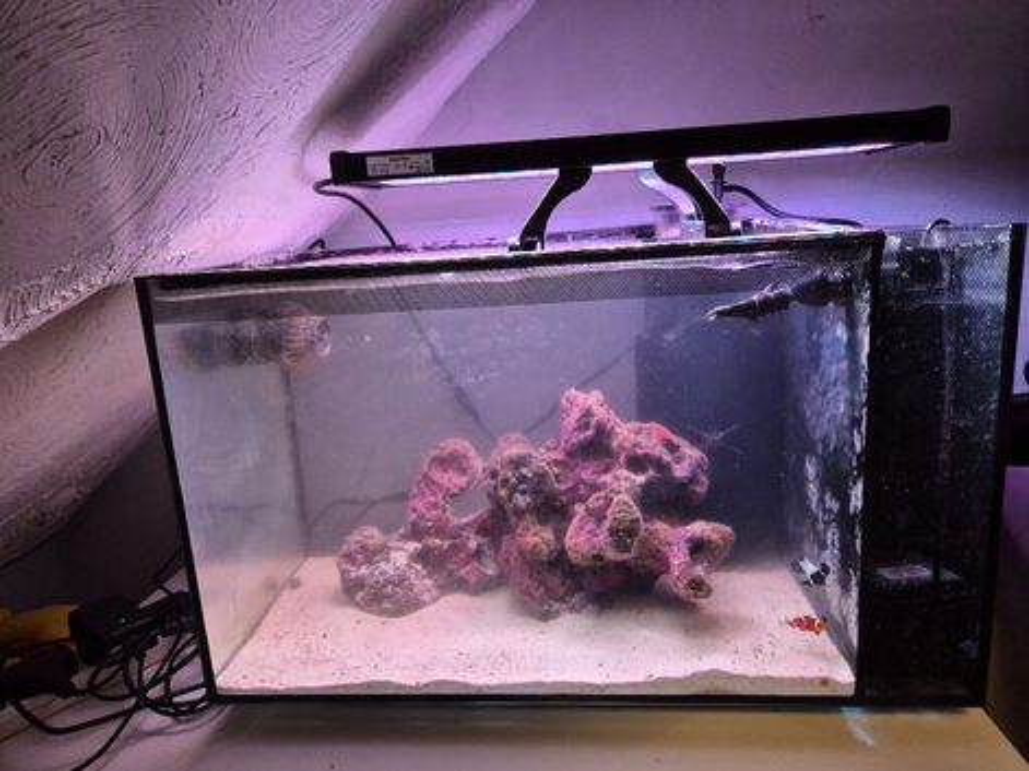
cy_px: 386
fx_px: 684
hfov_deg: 73.9
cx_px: 514
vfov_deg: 58.9
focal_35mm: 23
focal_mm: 5.4
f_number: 1.8
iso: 500
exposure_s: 1/100
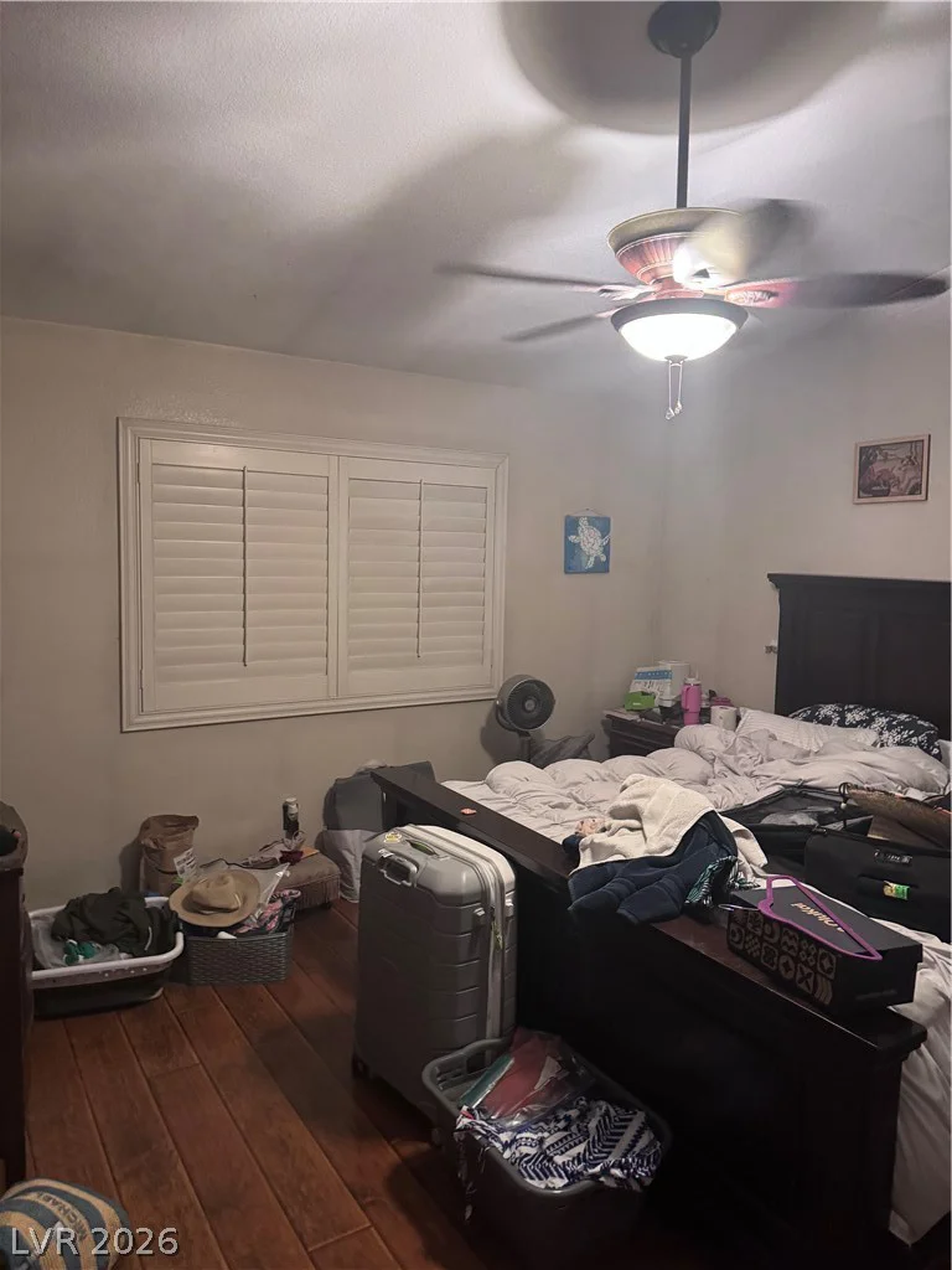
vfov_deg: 71.6
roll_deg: -1.4
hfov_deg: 56.8
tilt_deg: -4.0
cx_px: 476
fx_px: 880
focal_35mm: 24
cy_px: 635
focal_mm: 6.76
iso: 800
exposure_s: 1/40
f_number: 1.78
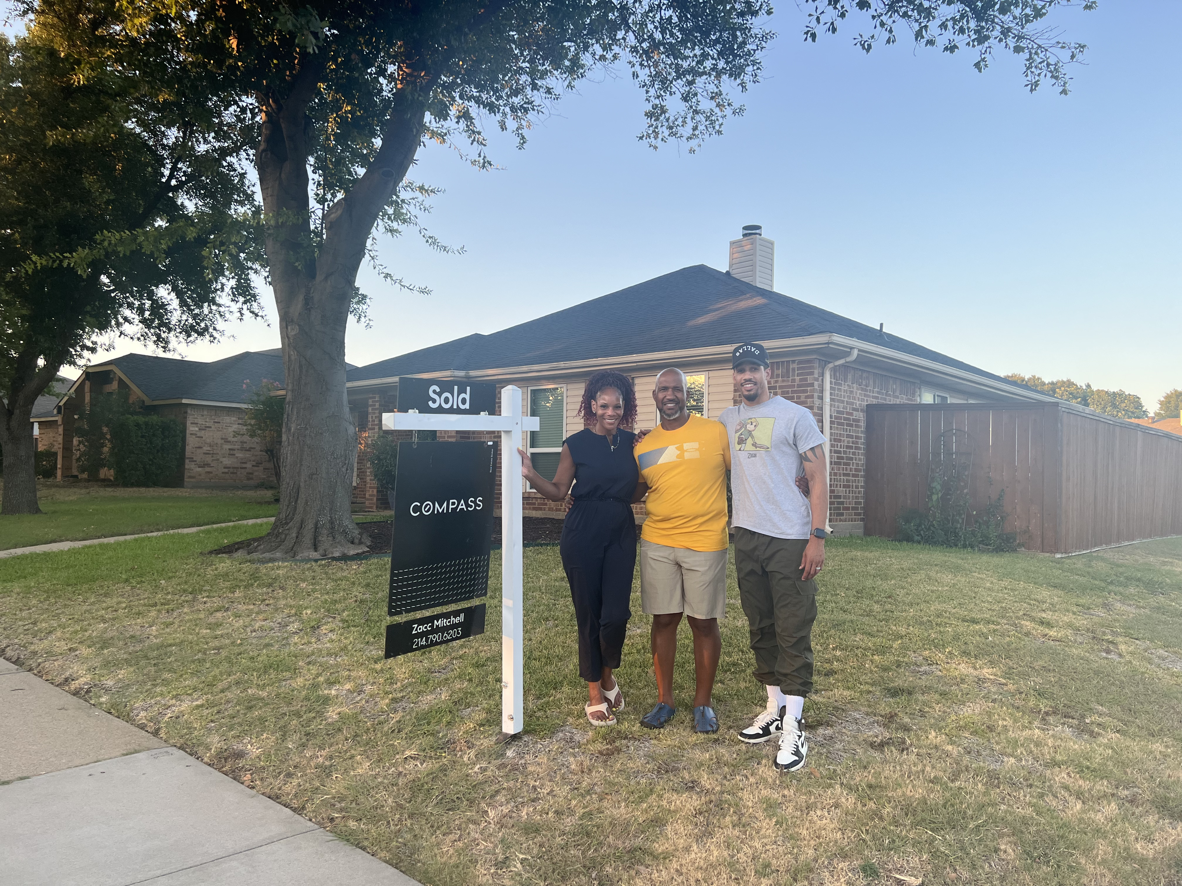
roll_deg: -1.5
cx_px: 591
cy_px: 443
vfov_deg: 53.1
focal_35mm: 26
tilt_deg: +2.8
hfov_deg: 67.3
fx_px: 888
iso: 50
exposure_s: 1/387
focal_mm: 5.7
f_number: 1.5
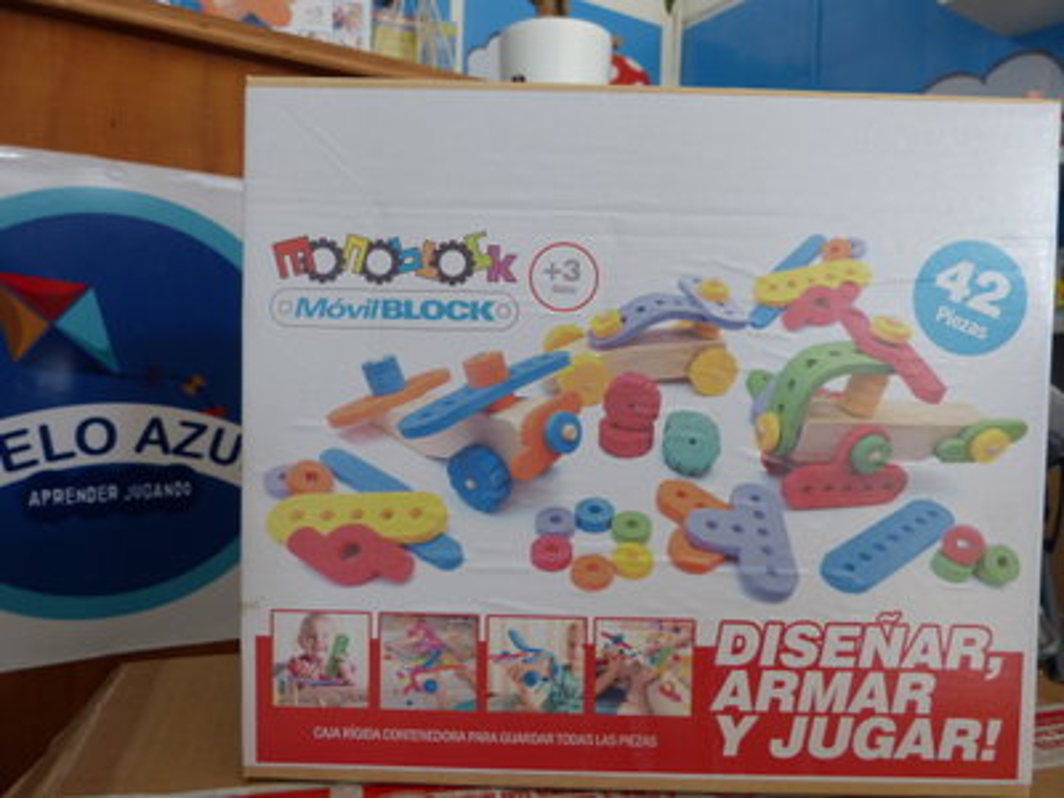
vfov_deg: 53.1
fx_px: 799
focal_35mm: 26
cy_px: 399
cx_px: 532
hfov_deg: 67.3
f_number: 2.8
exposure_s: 1/60
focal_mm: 4.5
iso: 160
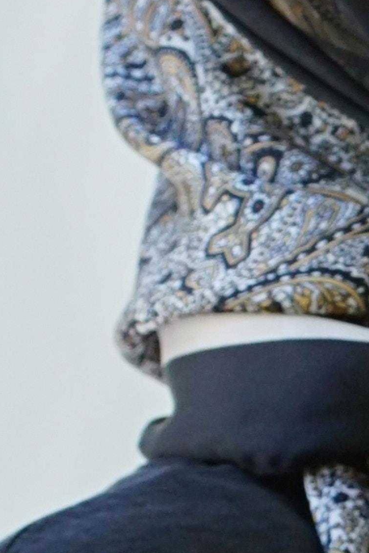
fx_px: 13551
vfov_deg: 2.3
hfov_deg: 1.6
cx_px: 680
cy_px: 917
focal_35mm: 882
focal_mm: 125
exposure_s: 1/125
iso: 500
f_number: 5.6
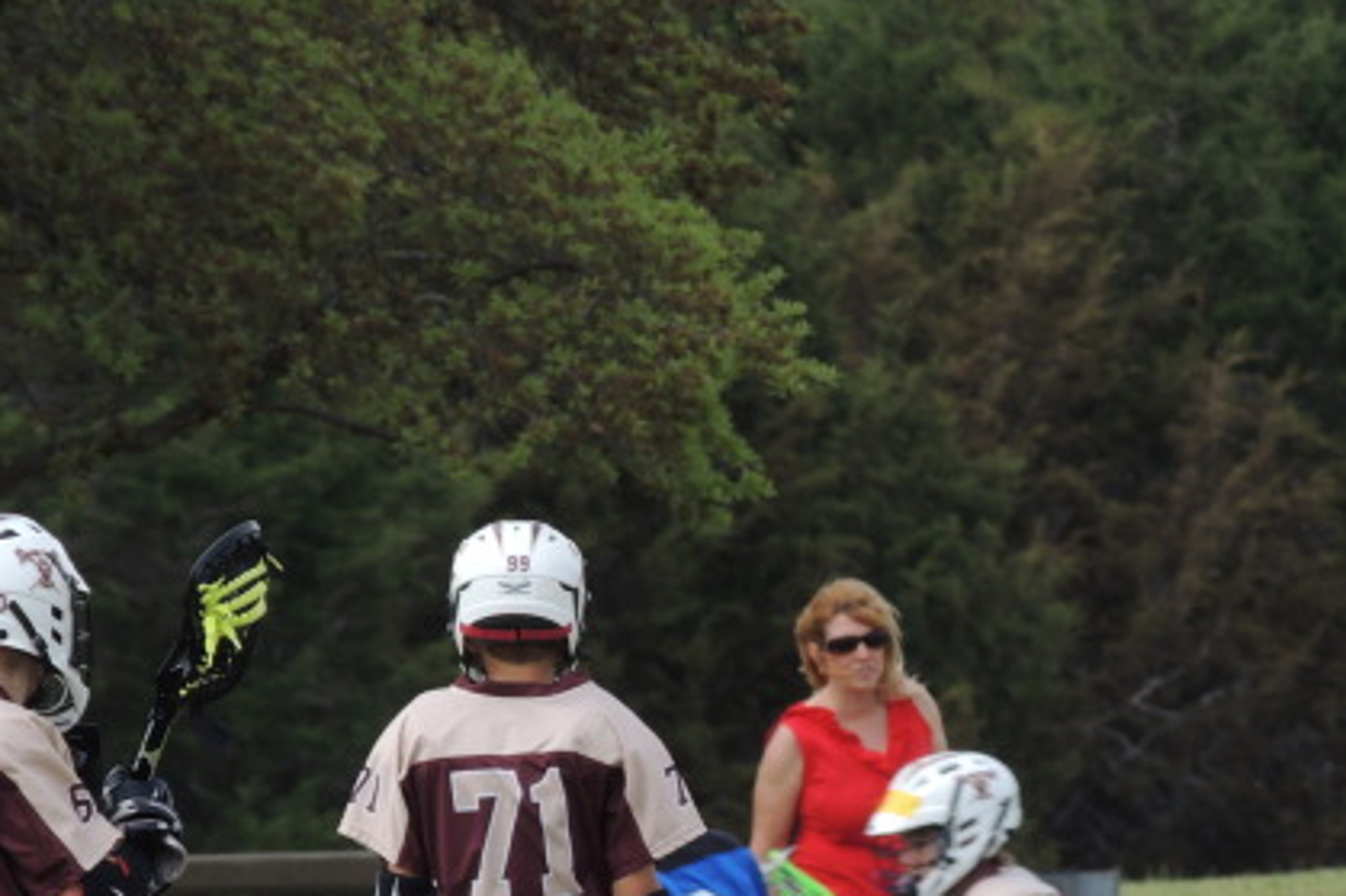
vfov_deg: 1.4
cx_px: 861
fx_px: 37111
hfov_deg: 2.1
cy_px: 902
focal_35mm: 993
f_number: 4.9
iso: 100
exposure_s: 1/320
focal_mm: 89.1
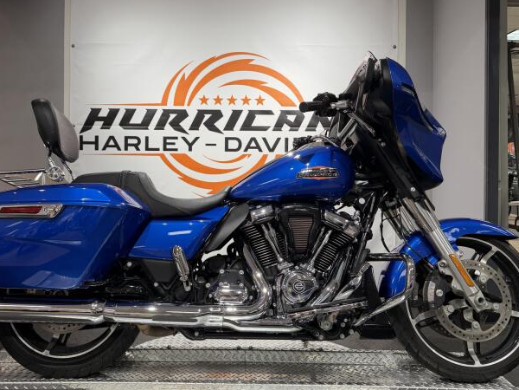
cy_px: 173
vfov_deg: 44.1
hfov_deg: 56.7
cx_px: 231
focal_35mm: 32
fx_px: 480
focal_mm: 6.76
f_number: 1.78
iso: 125
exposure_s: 1/60
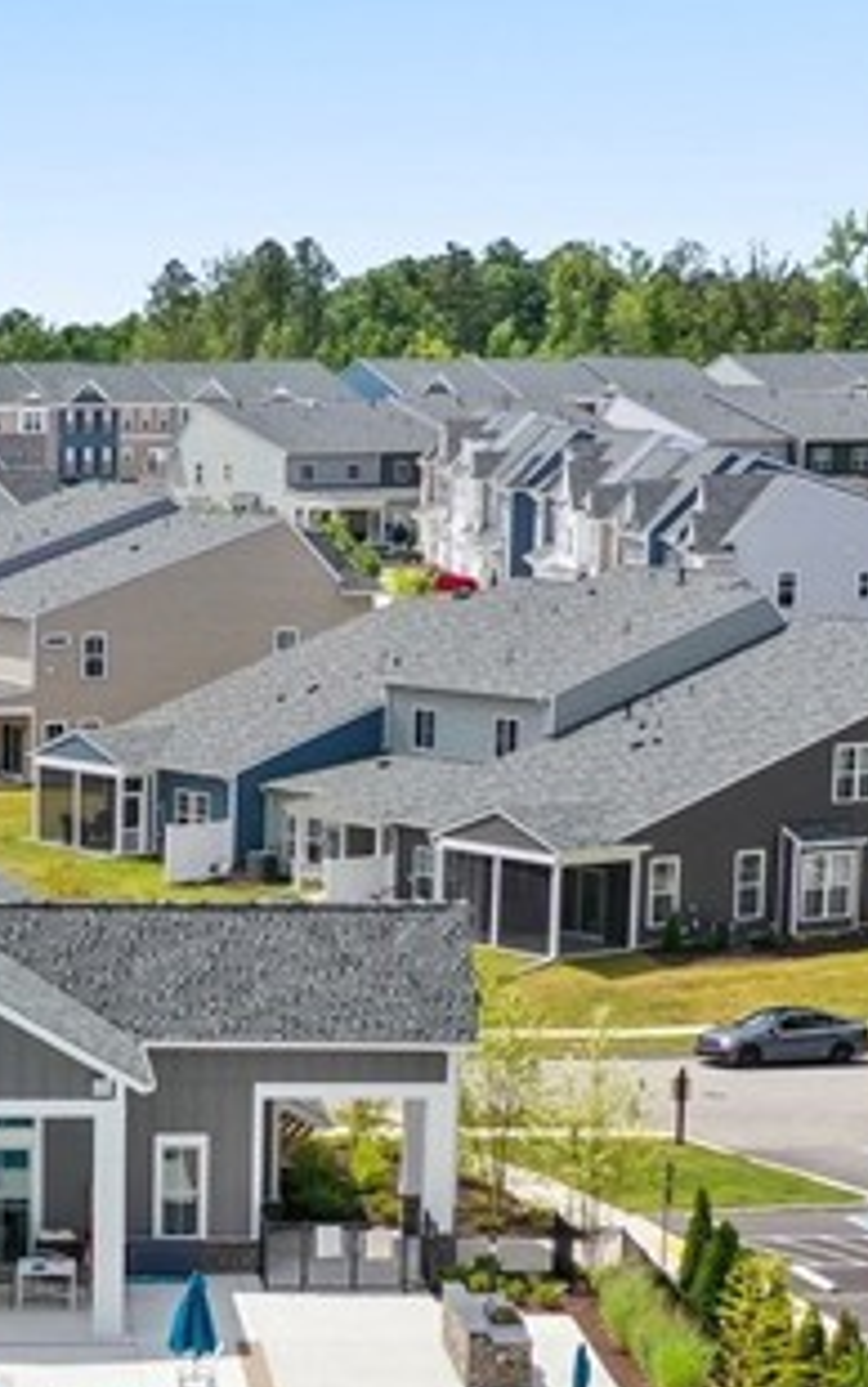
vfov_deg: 20.3
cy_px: 1318
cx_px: -143
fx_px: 3781
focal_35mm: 100
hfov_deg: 12.8
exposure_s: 1/60
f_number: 4
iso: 100
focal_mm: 10.26
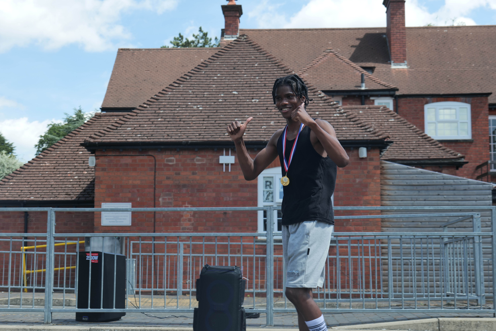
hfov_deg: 33.4
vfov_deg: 22.6
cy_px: 166
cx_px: 248
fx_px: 827
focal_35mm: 60
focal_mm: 60
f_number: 5.6
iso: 100
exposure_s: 1/250
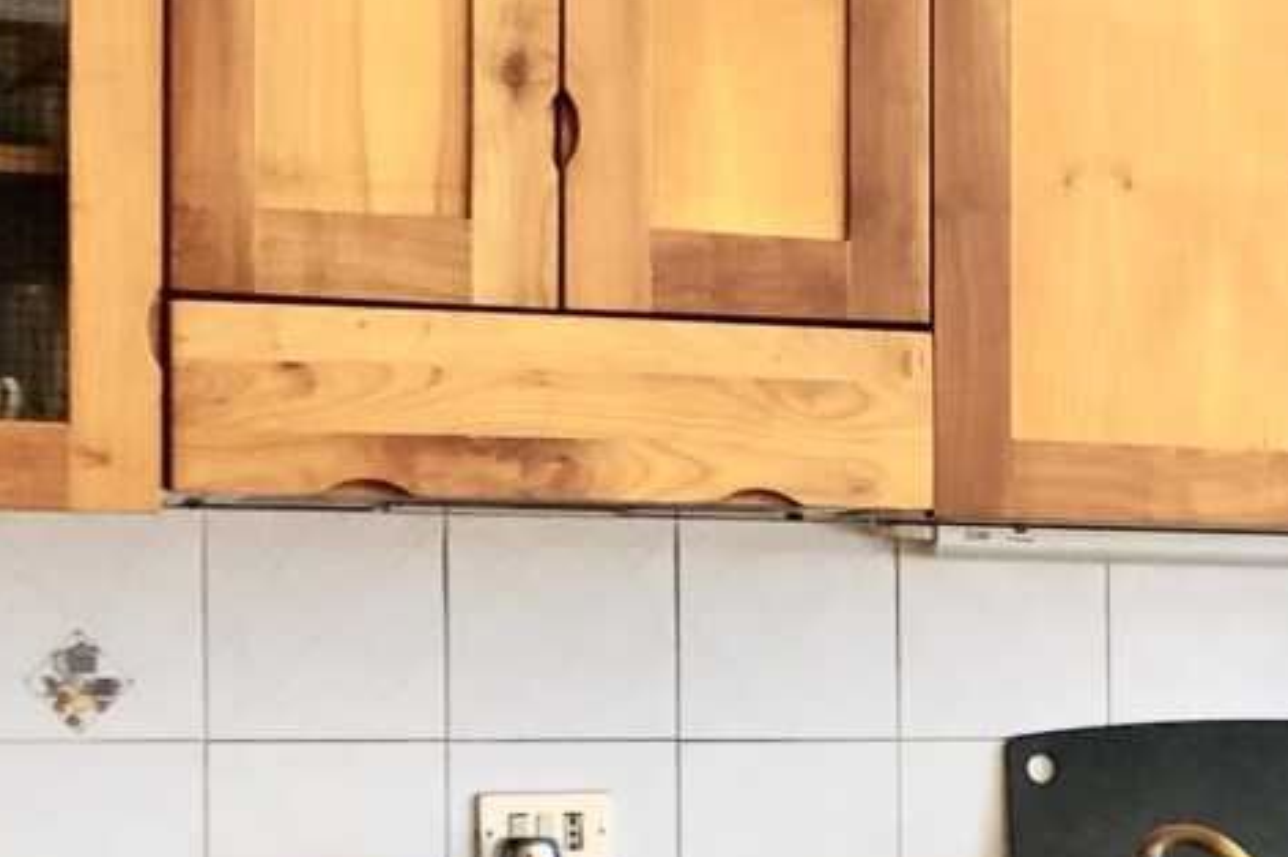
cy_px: 810
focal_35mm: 119
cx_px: 1548
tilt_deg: -0.5
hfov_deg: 16.5
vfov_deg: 11.4
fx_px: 4256
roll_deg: +1.1
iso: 40
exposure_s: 1/20
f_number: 1.8
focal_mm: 4
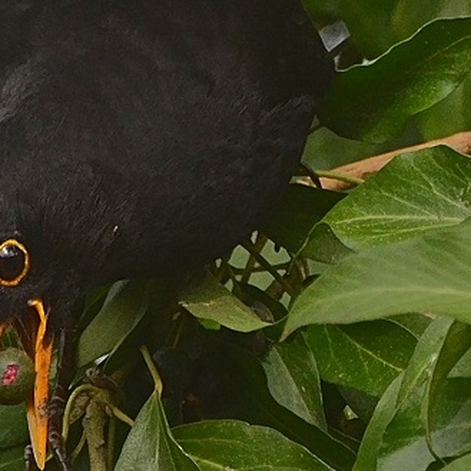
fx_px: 14147
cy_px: 173
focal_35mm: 919
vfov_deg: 1.9
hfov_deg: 1.9
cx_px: 225
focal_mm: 300
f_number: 10
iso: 640
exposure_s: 1/320
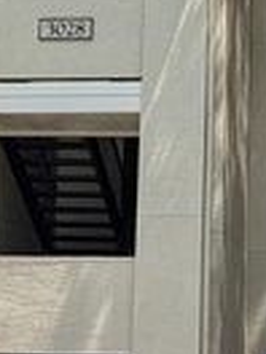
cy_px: 231
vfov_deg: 16.3
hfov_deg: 12.2
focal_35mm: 121
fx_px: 1240
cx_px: 231
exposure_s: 1/704
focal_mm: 6.9
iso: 20
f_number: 1.68
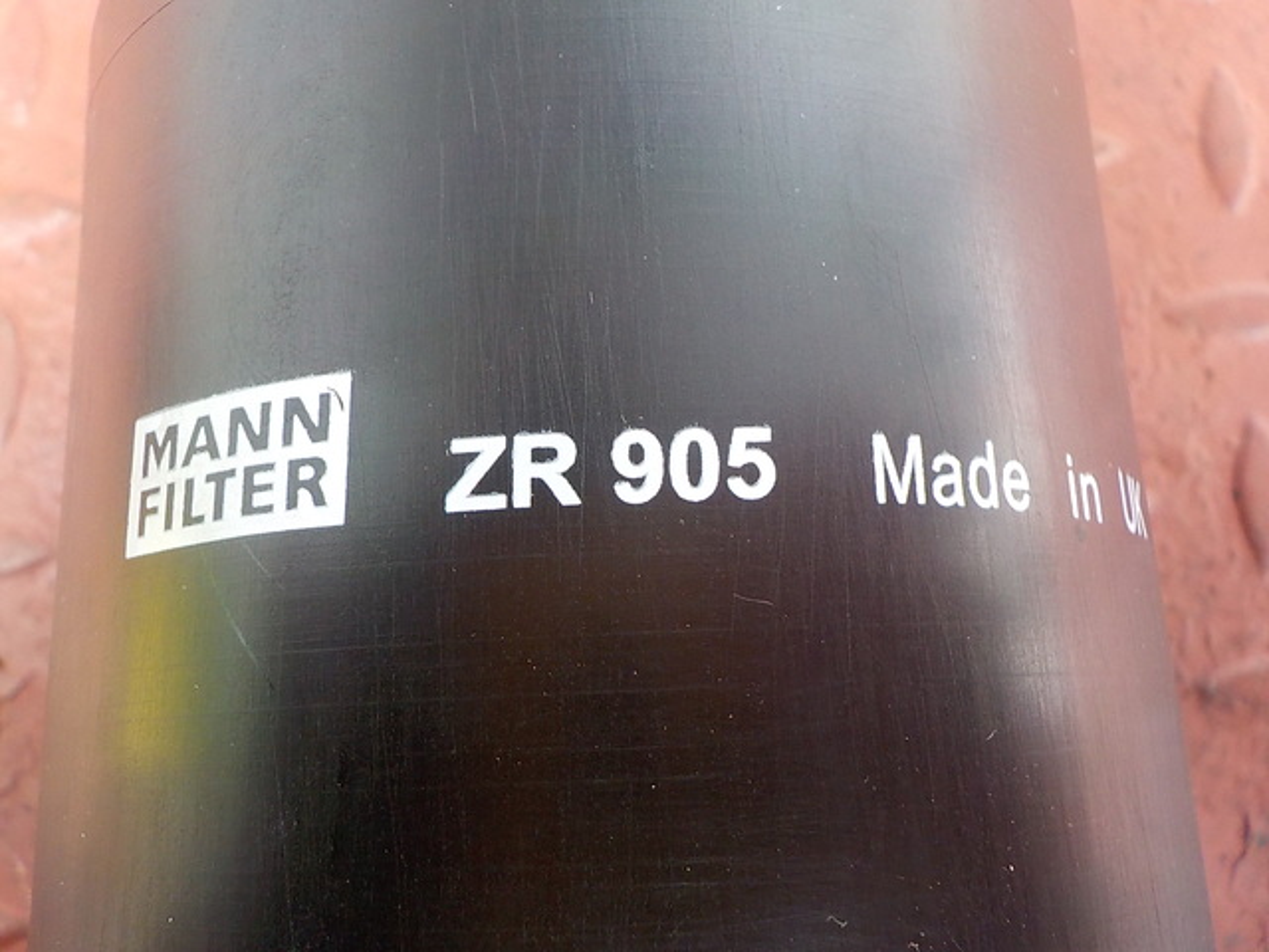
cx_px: 634
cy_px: 476
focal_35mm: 30
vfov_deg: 46.8
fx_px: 1100
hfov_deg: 60.0
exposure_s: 1/30
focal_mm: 4.1
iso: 250
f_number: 3.3
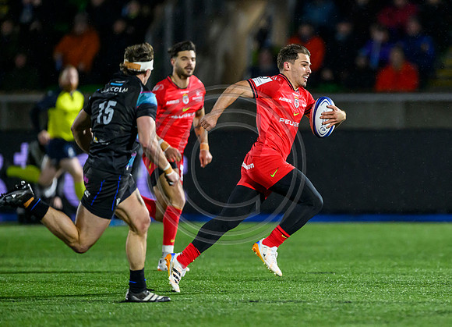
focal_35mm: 568
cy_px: 177
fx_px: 7325
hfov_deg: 3.5
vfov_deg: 2.6
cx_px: 325
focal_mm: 400
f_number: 3.2
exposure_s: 1/2500
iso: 6400
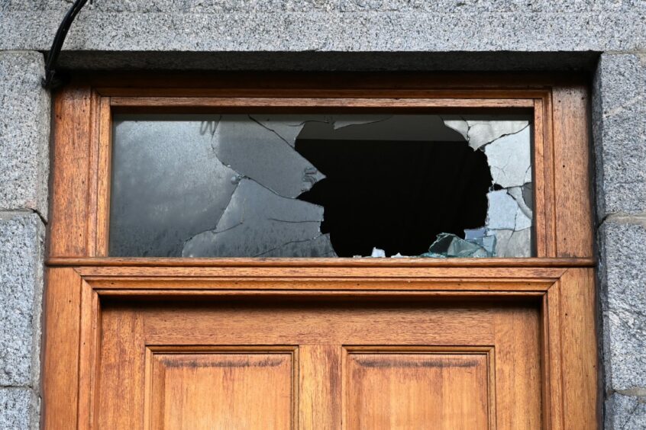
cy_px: 215
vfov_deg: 13.8
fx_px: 1776
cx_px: 323
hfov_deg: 20.6
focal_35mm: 99
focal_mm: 66
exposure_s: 1/200
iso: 1600
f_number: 5.6
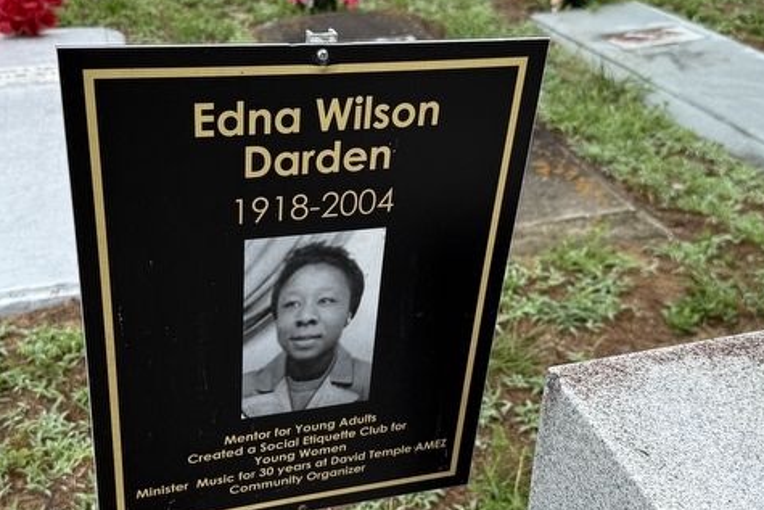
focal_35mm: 42
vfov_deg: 31.8
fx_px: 892
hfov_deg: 46.3
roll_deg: -0.6
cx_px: 344
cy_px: 306
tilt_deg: -33.8
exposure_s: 1/1522
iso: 80
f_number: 1.78
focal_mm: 6.76
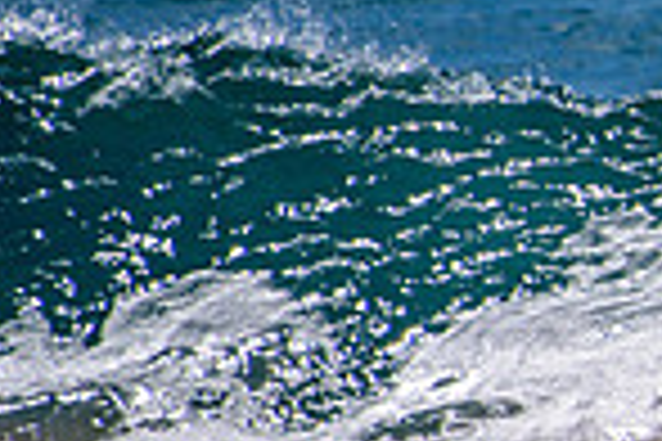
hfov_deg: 0.9
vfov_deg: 0.6
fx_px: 44461
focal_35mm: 2418
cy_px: 231
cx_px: 1520
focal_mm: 500
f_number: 5.6
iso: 64
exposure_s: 1/2000
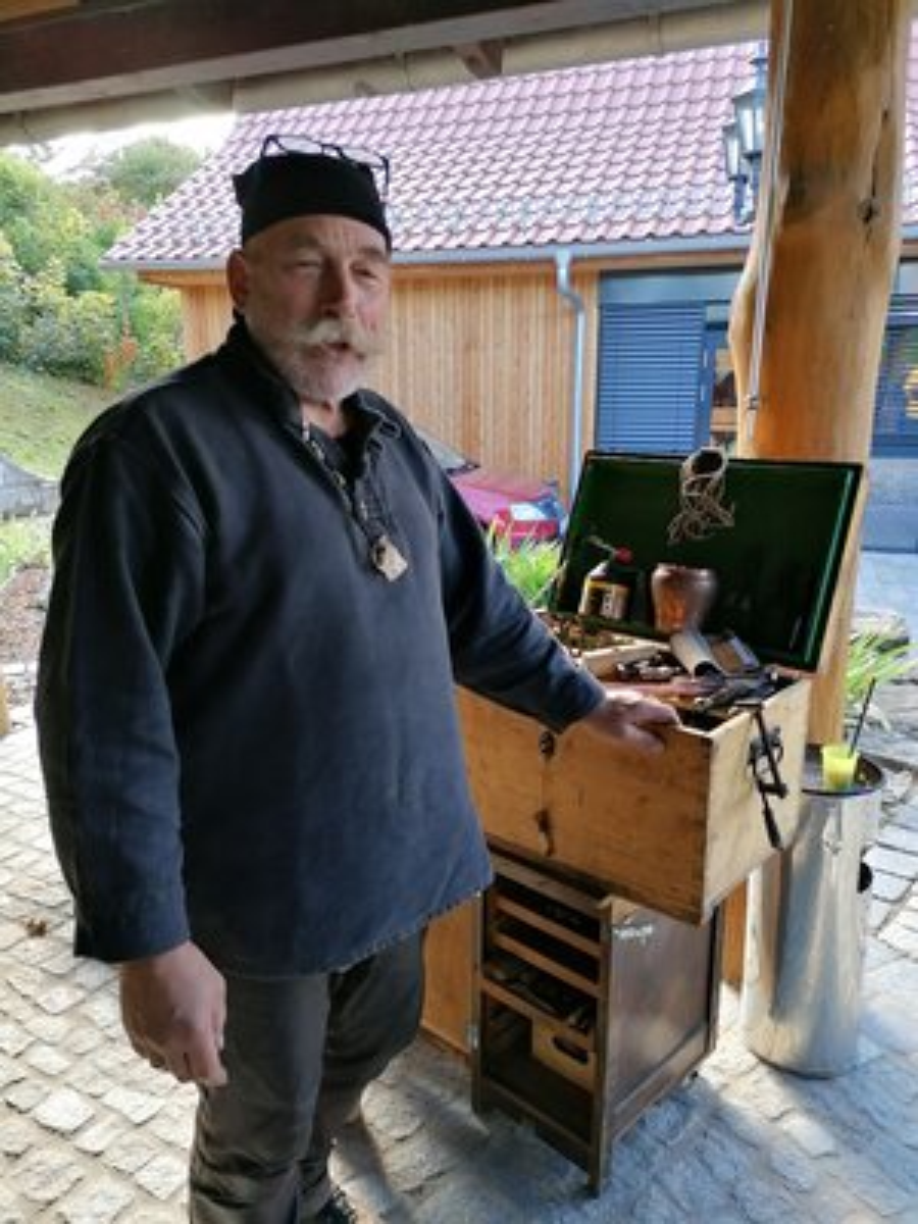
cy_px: 612
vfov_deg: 65.3
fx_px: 955
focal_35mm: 27
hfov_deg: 51.4
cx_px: 459
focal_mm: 4.75
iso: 80
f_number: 1.8
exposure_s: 1/100
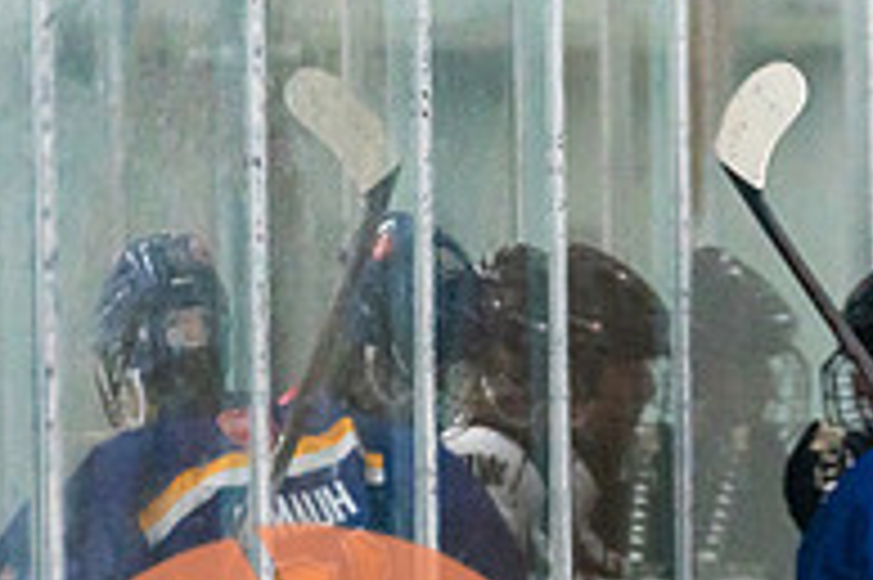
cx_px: 1279
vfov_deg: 3.1
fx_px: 10685
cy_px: 863
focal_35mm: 441
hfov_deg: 4.6
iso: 3200
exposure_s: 1/1250
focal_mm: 130
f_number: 2.8
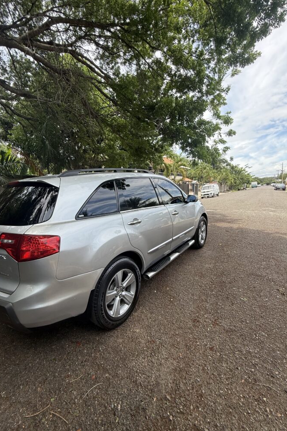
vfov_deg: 100.4
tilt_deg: -6.1
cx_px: 127
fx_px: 179
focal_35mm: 15
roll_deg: +2.5
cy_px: 213
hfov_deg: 77.0
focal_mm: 2.22
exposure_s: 1/451
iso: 50
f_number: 2.2
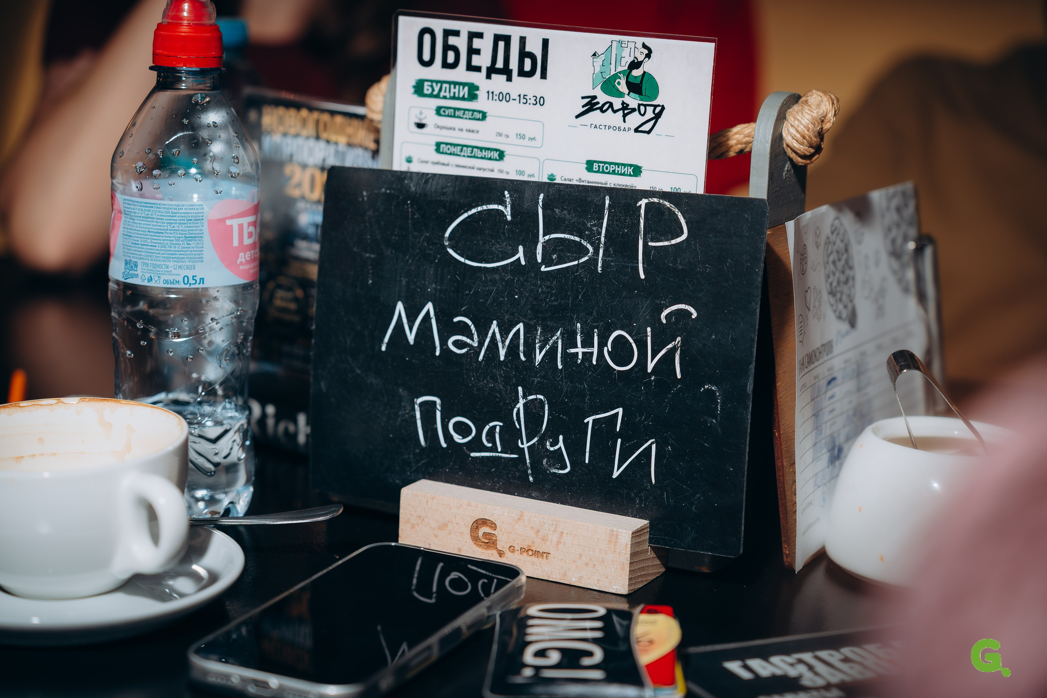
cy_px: 349
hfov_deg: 27.0
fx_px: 2181
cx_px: 524
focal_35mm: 75
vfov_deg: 18.2
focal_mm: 75
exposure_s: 1/160
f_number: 3.5
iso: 500
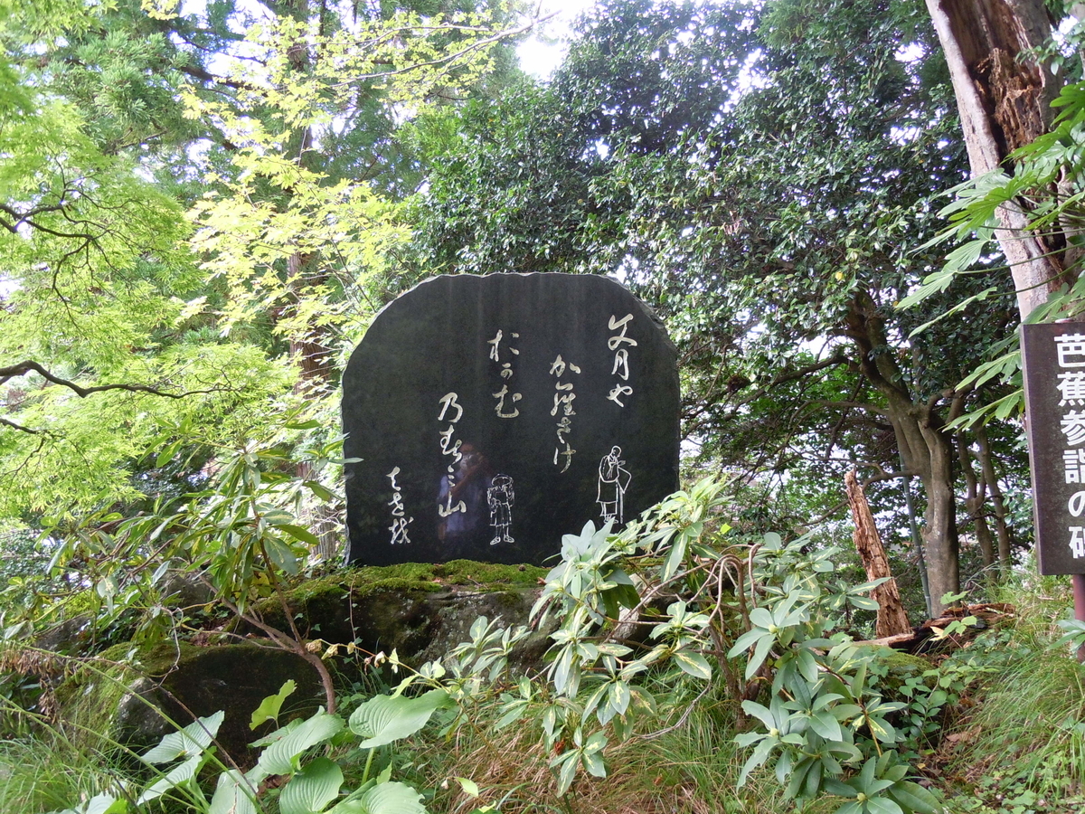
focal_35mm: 30
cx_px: 542
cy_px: 407
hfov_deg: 60.0
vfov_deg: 46.8
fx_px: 940
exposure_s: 1/60
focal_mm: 5.4
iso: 250
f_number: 3.5
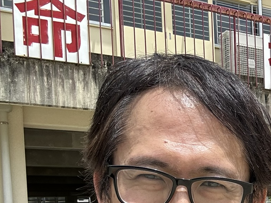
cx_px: 317
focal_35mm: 62
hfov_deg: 27.7
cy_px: 232
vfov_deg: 22.2
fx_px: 485
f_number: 1.9
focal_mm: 2.69
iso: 25
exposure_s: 1/1255
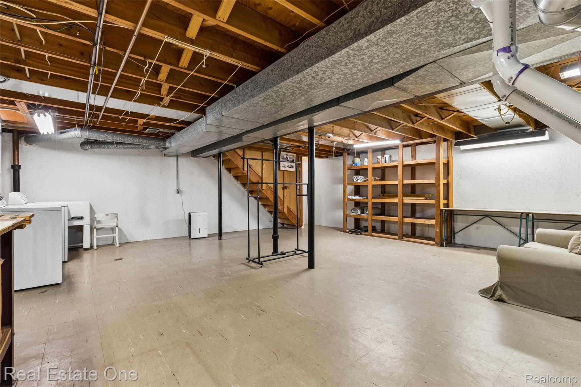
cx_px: 290
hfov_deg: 96.7
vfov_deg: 73.7
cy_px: 194
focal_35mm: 16
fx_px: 258
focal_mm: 16
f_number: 10
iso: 200
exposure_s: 1/2.5
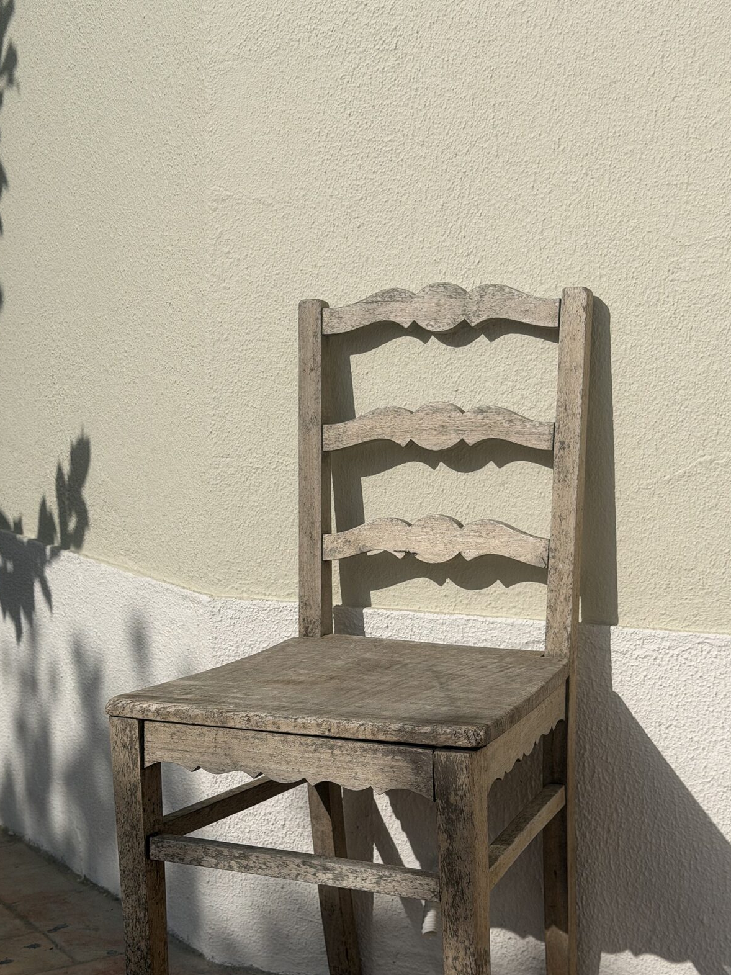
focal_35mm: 55
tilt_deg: -6.7
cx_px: 383
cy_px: 557
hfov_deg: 26.6
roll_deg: -1.2
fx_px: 1549
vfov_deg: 34.9
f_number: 1.78
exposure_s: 1/16129
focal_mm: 6.76
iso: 80
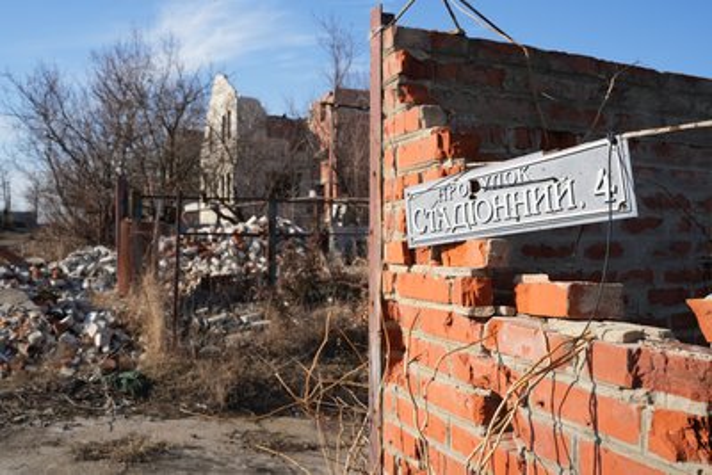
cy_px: 238
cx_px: 356
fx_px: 574
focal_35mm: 29
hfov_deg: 63.6
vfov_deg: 45.0
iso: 100
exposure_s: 1/250
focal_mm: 29
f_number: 8
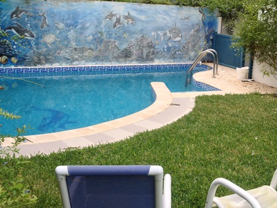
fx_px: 408
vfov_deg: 28.5
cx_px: 157
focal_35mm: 51
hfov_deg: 37.4
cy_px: 80
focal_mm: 4.28
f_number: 2.4
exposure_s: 1/170
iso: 50
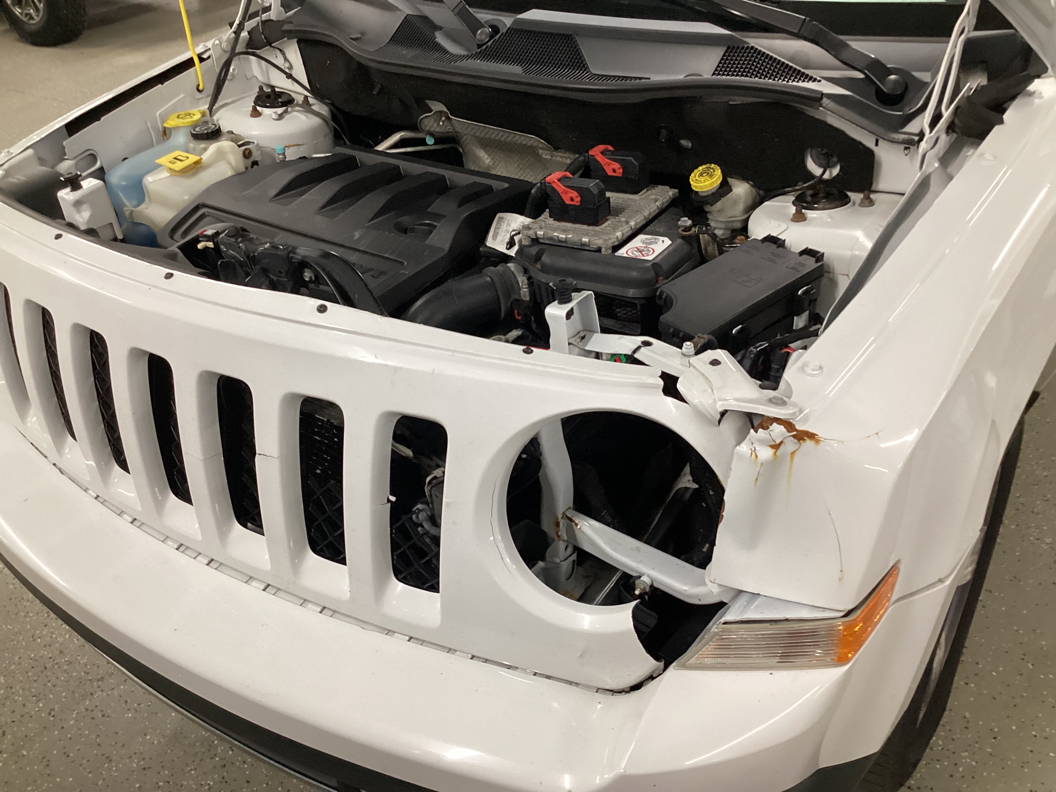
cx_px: 528
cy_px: 396
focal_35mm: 31
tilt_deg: -36.3
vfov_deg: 45.4
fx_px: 946
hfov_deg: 58.4
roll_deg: +4.5
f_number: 2.4
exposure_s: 1/50
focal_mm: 3.3
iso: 200
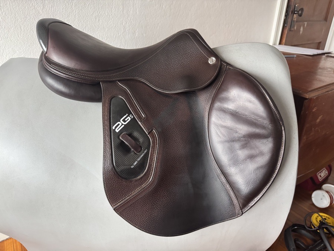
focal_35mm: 24
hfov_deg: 71.6
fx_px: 232
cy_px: 126
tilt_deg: -25.6
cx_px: 167
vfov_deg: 56.8
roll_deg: -0.1
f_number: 1.78
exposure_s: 1/60
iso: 320
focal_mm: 6.76
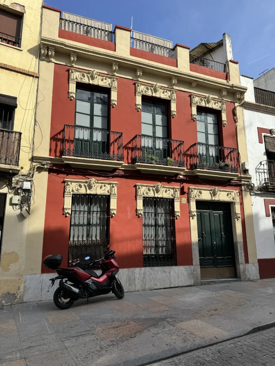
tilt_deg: +11.4
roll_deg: +0.5
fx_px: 254
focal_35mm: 24
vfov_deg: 71.6
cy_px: 183
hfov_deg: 56.8
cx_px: 138
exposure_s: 1/2331
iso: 80
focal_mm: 6.86
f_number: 1.78
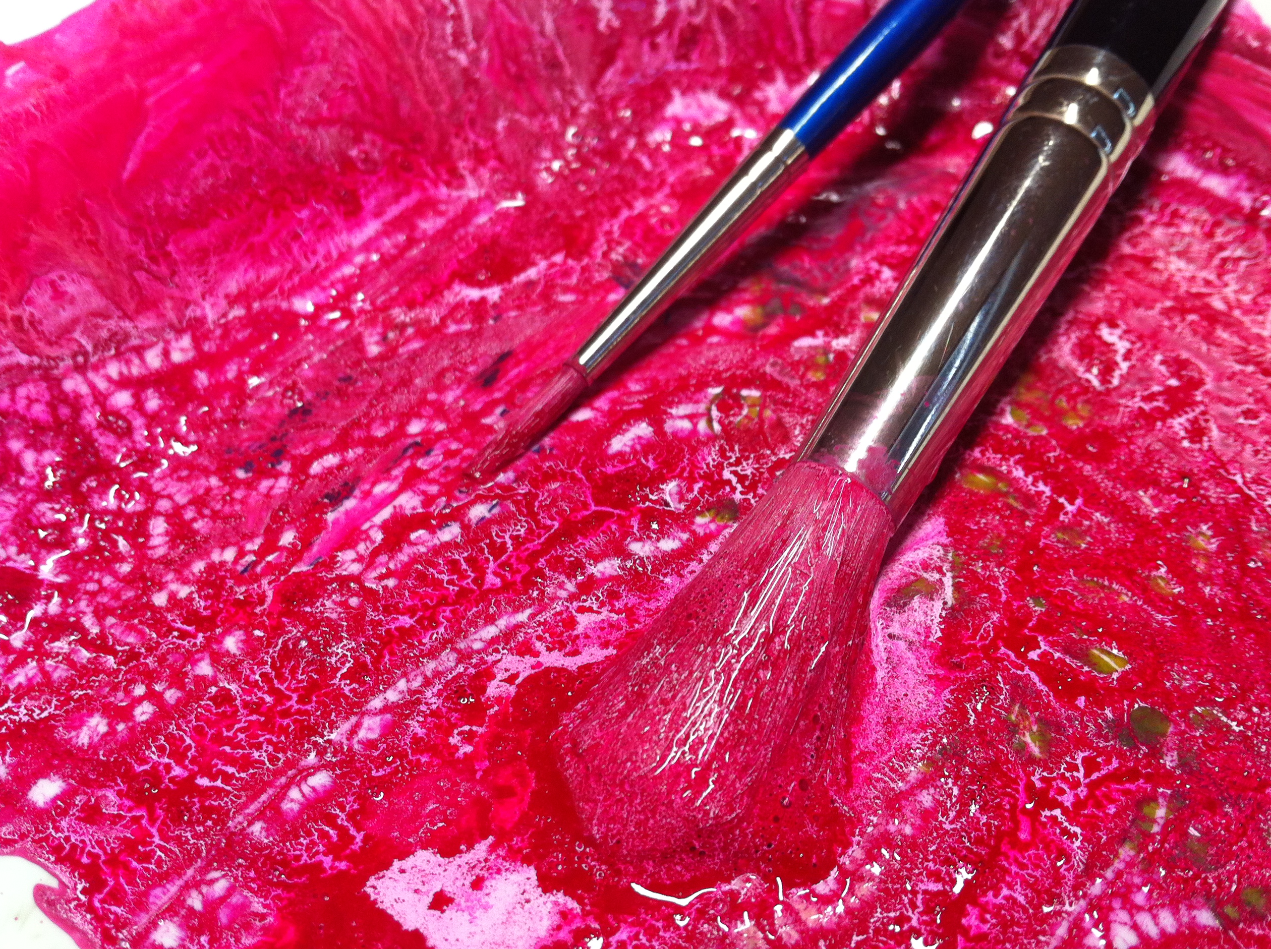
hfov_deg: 51.4
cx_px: 640
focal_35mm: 36
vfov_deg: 39.6
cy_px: 479
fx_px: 1320
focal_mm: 3.85
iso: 80
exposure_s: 1/24
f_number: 2.8
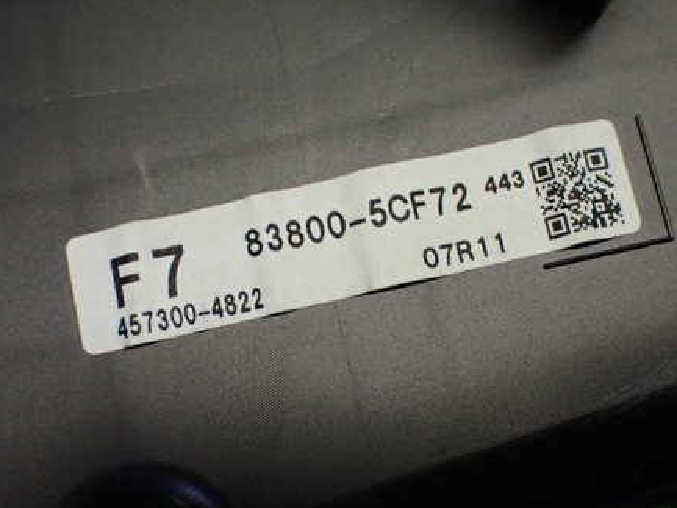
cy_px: 275
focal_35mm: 61
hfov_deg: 31.7
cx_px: 352
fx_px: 1193
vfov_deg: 24.0
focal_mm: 7.84
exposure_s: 1/160
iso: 640
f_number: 2.9
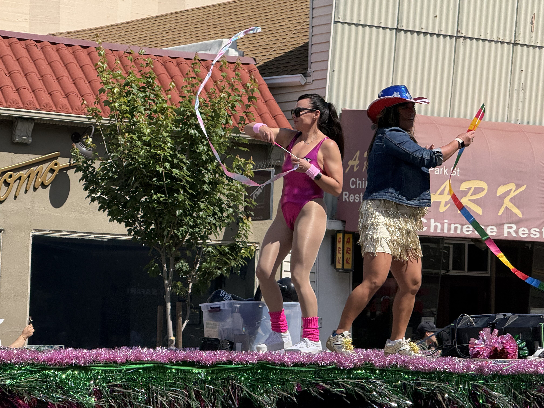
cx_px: 272
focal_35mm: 120
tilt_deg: +4.1
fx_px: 1886
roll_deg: -1.7
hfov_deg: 16.4
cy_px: 204
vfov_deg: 12.3
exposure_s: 1/2212
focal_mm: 15.66
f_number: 2.8
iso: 50
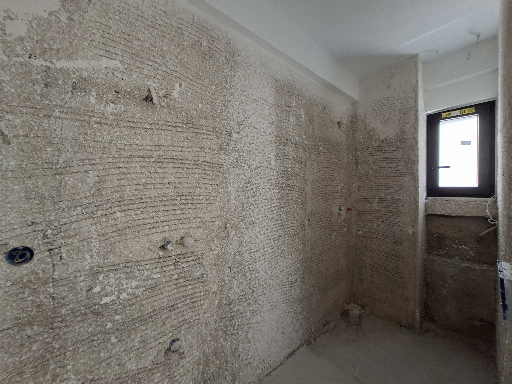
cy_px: 192
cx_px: 256
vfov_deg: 89.9
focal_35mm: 13
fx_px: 192
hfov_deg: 106.2
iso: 200
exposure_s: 1/30
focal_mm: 1.74
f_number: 2.2
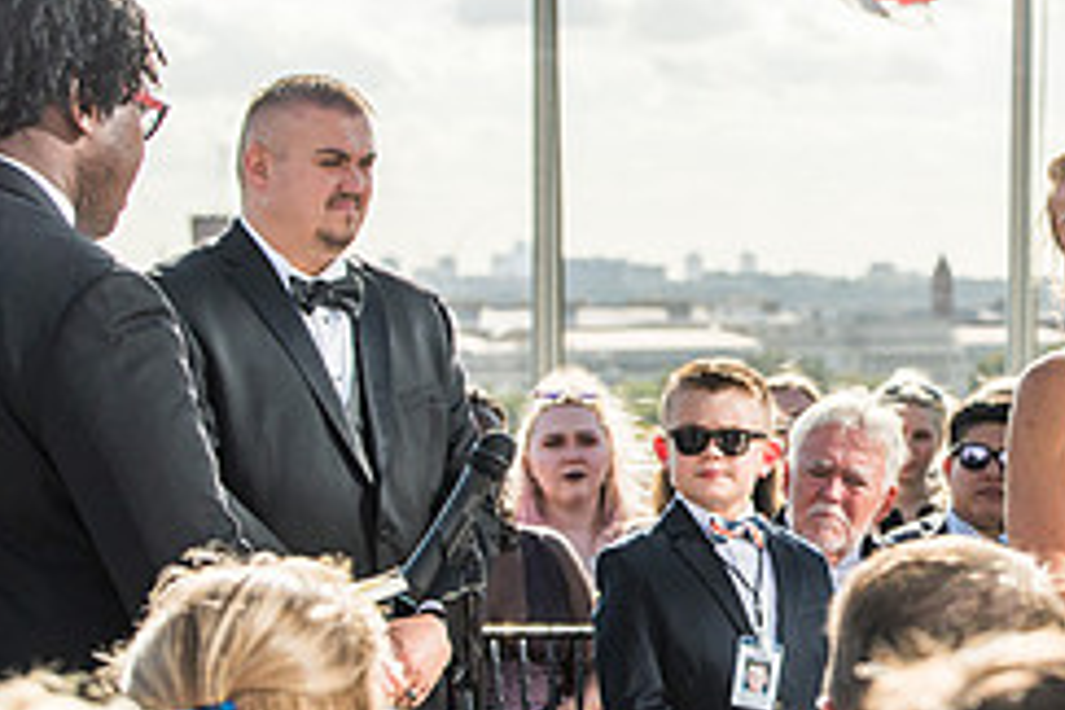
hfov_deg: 11.4
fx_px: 5295
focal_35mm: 179
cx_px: 1056
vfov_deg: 7.7
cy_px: 423
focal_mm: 75
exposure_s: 1/3200
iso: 200
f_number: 2.8
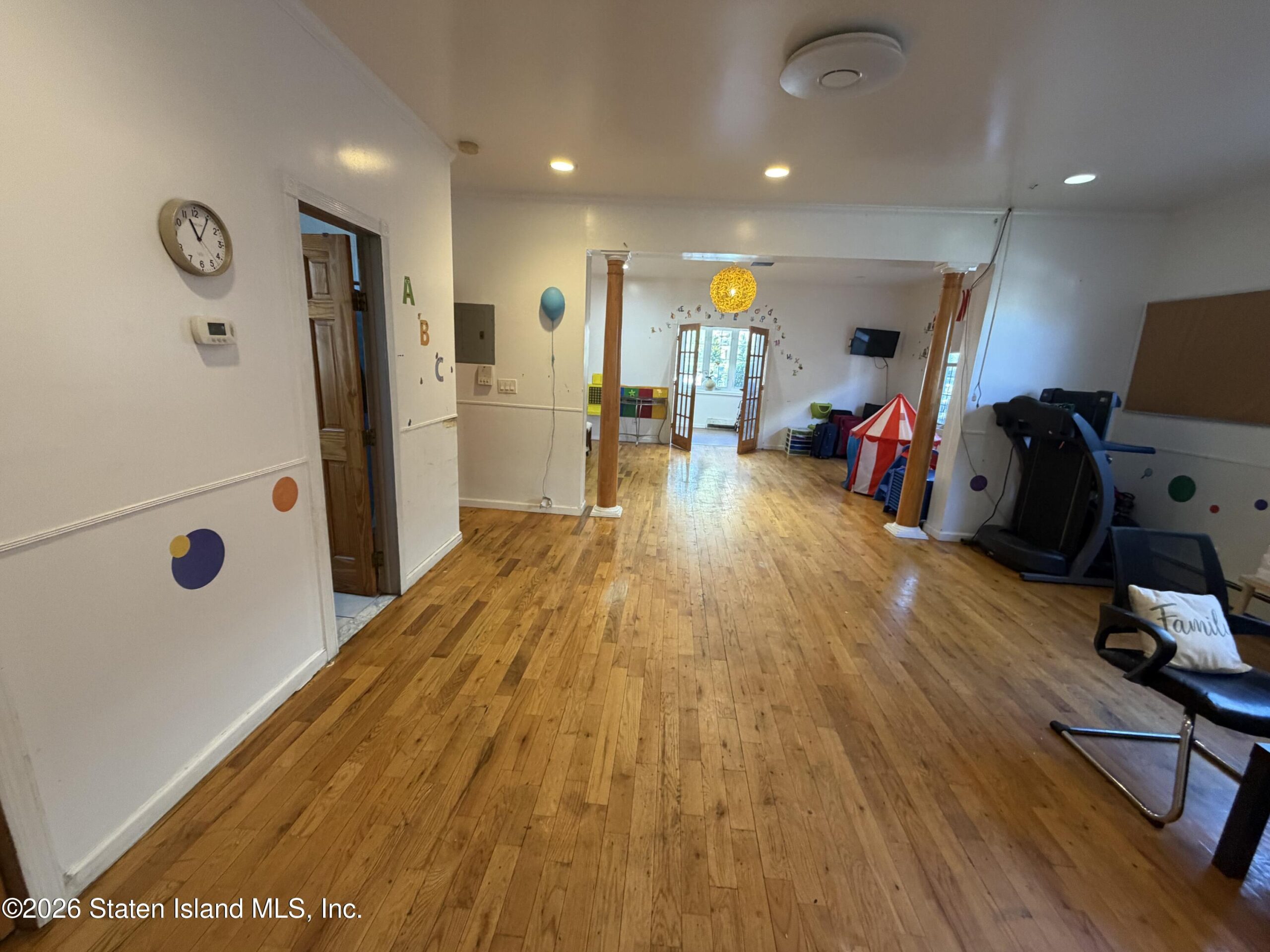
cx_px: 635
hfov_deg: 102.1
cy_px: 476
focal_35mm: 14
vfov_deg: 85.7
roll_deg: -2.7
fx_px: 514
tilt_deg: -13.3
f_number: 2.2
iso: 320
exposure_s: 1/60
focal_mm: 2.22
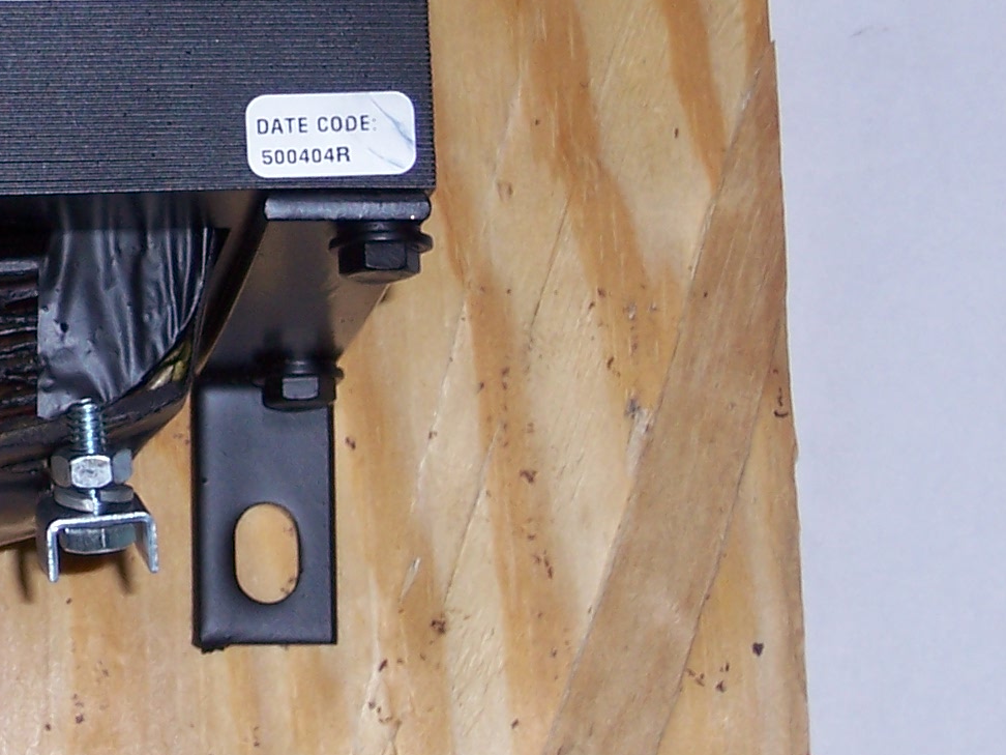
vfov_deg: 7.0
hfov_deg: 9.3
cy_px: 33
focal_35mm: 211
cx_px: -132
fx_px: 6132
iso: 80
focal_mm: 14.8
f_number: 4.8
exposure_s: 1/90
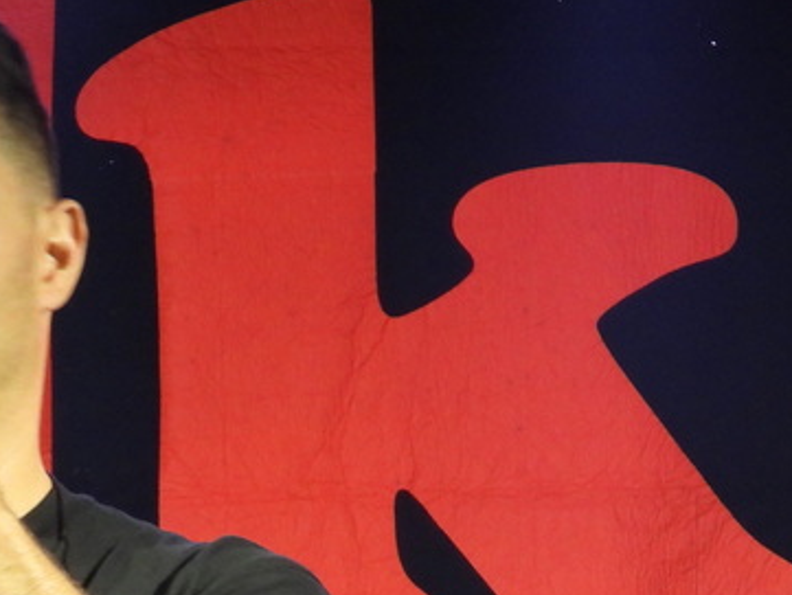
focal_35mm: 482
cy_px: 821
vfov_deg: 3.1
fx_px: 11032
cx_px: -24
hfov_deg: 4.1
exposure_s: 1/15
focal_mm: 26.1
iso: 400
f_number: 4
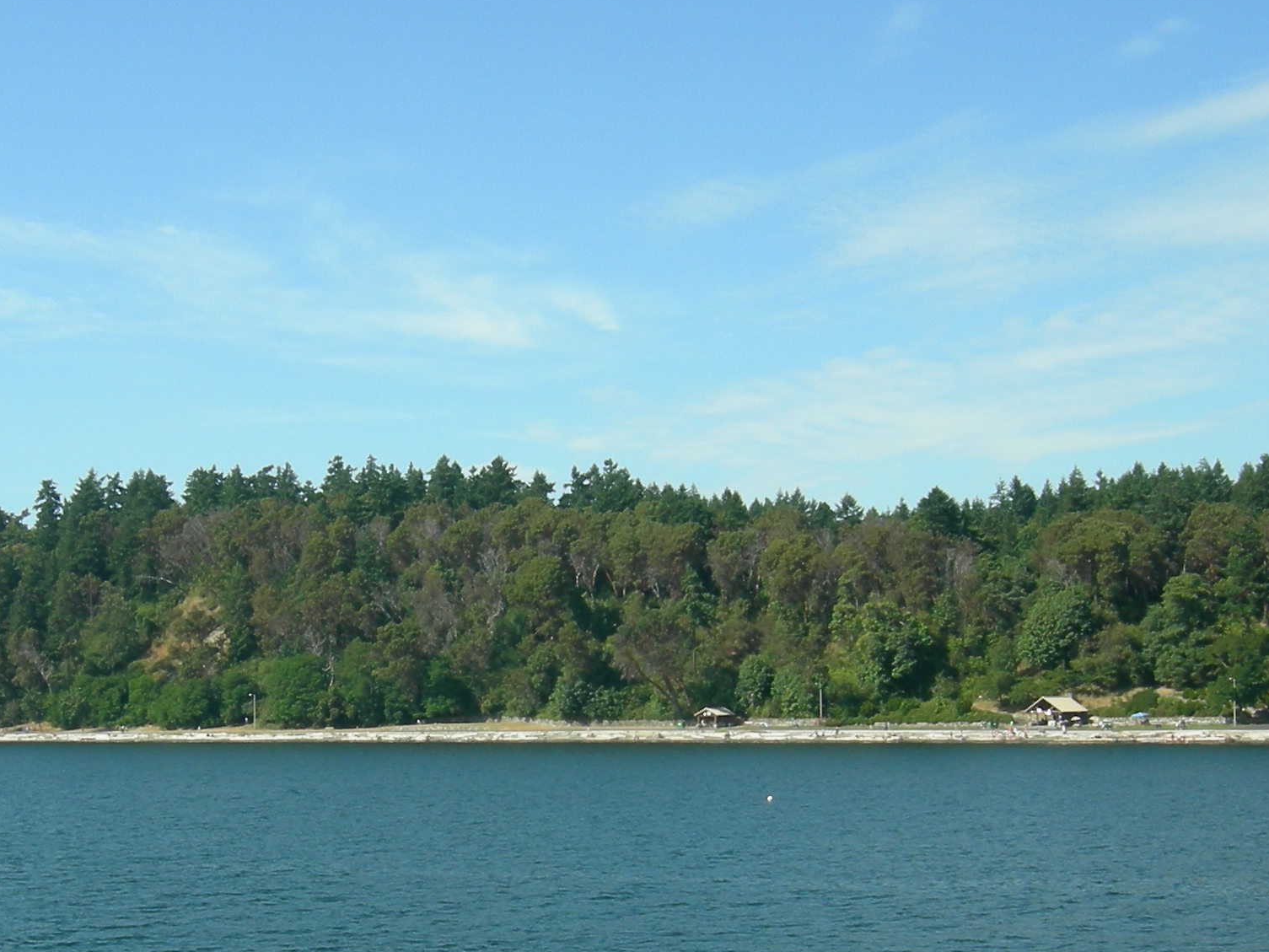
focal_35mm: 62
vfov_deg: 23.4
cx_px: 457
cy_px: 699
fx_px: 2273
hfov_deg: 31.0
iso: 64
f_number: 6
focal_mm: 7.5
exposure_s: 1/234
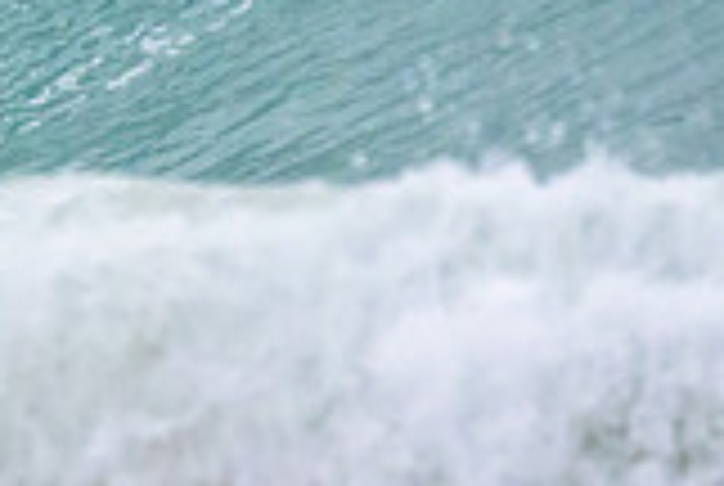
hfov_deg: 0.5
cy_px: -445
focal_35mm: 3954
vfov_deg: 0.3
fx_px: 79665
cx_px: -427
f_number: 6.3
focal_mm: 800
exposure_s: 1/2000
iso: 3600
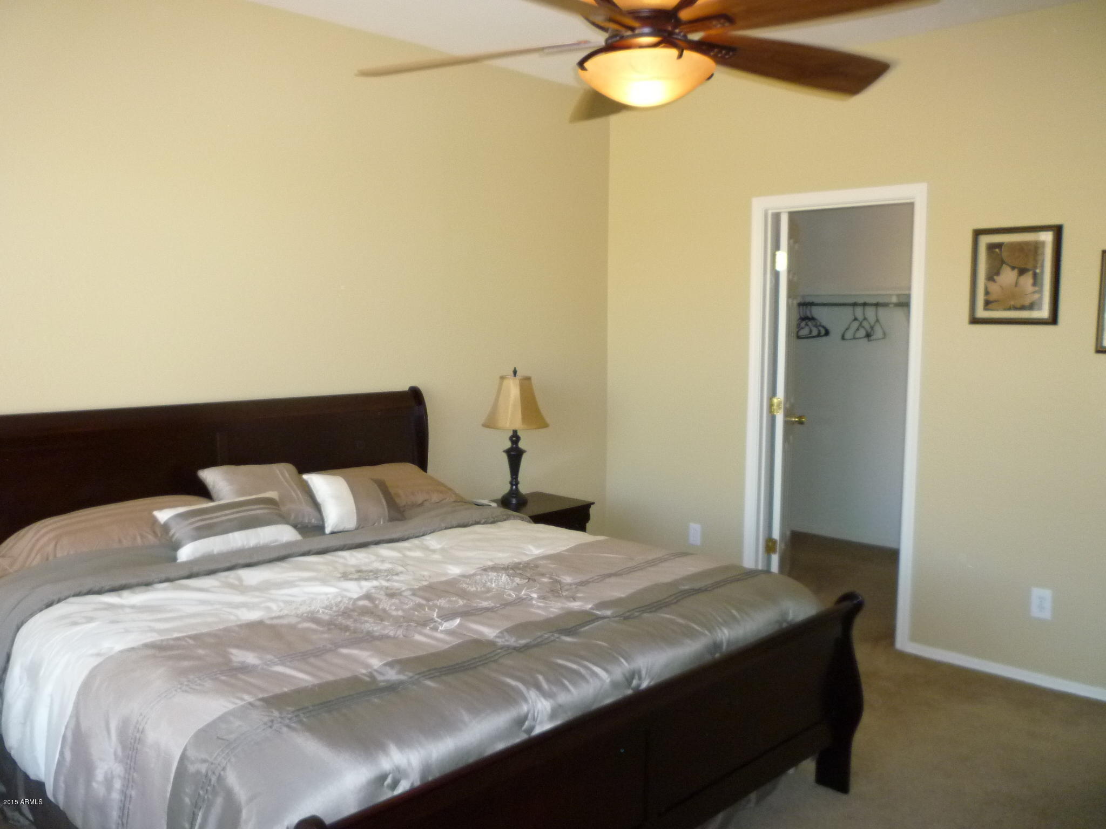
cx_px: 553
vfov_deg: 48.2
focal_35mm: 29
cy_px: 414
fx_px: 927
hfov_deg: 61.7
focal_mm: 5.2
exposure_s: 1/60
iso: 320
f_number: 3.3
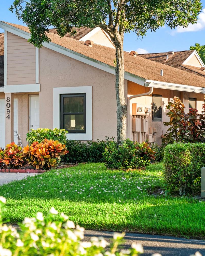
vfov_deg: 19.8
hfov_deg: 15.6
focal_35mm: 97
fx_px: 736
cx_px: 10
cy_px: 129
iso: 125
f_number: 2.8
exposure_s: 1/200
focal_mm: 65
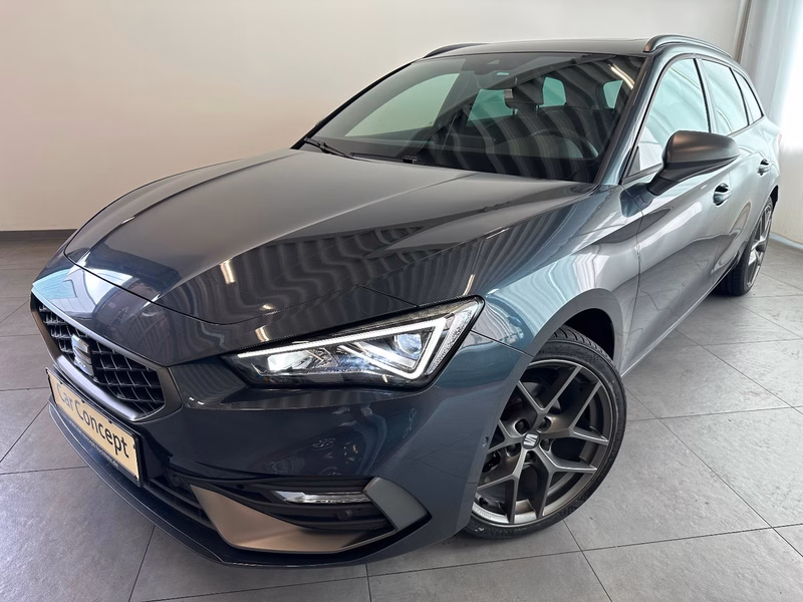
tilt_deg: -21.4
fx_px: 557
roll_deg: -0.6
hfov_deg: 71.6
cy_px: 301
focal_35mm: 24
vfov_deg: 56.8
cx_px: 402
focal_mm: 6.86
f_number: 1.78
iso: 125
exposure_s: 1/102
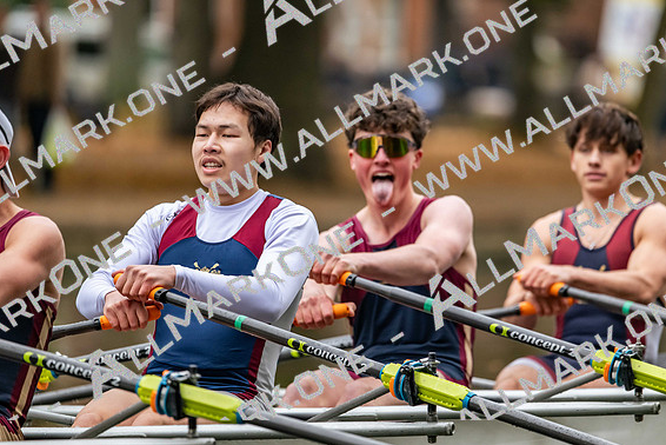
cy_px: 218
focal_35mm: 410
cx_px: 328
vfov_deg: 3.4
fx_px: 7589
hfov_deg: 5.0
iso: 2500
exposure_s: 1/2500
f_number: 4.5
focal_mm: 400
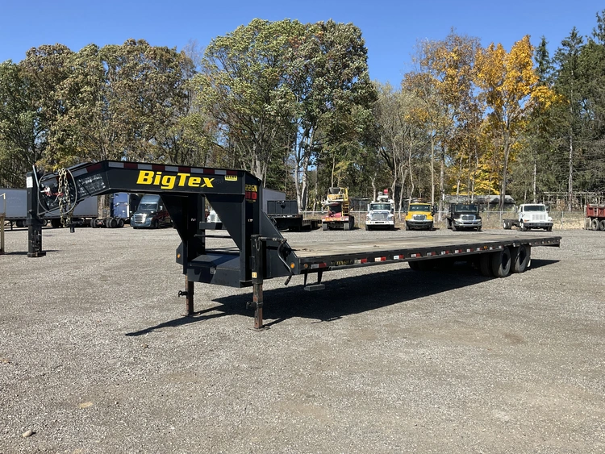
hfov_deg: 61.6
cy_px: 227
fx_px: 507
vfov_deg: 48.3
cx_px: 302
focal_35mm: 29
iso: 25
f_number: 1.8
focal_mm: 3
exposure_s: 1/1377
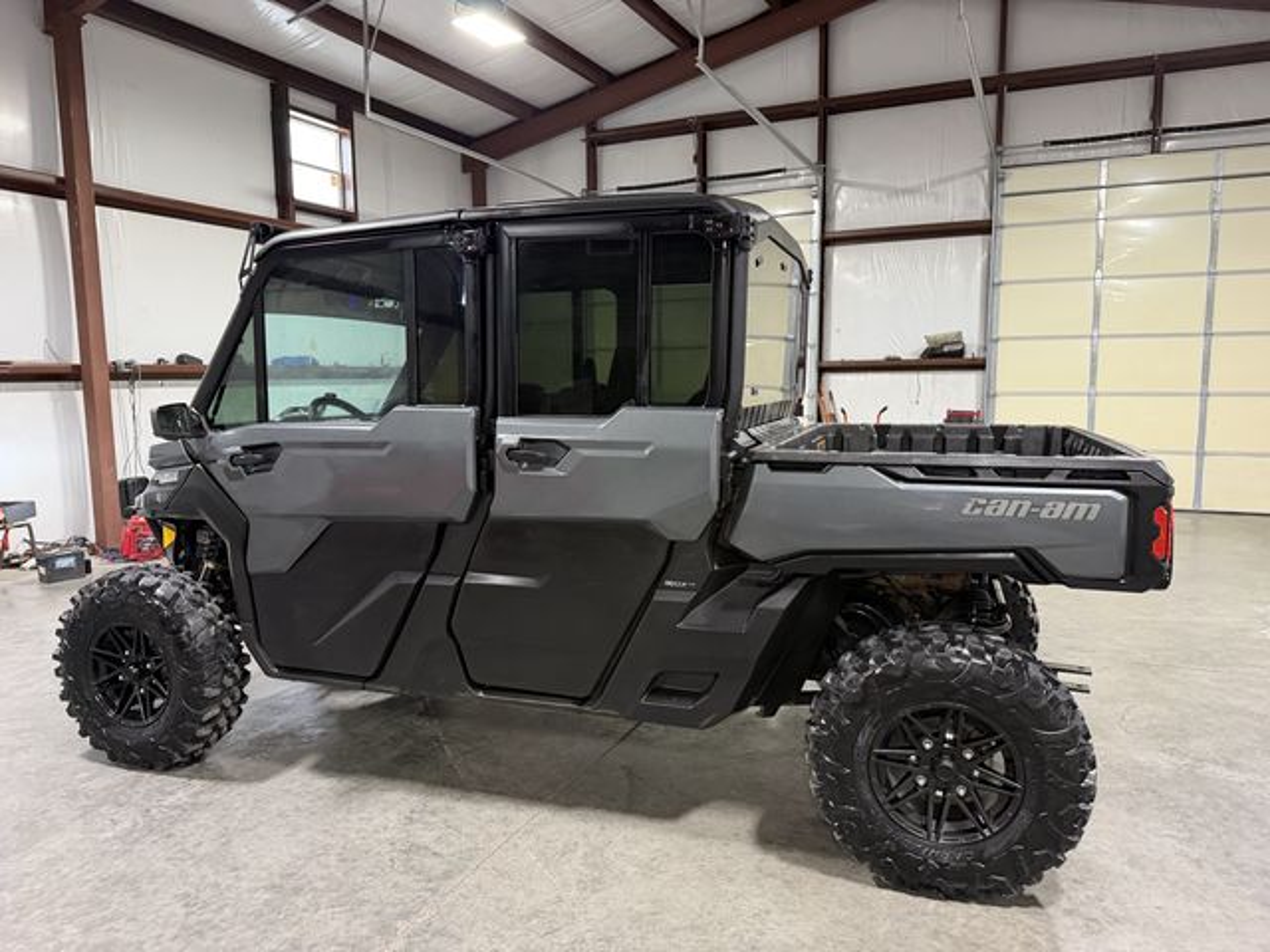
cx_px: 635
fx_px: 881
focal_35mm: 24
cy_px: 476
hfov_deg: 71.6
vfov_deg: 56.8
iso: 400
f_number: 1.78
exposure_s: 1/60
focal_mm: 6.76
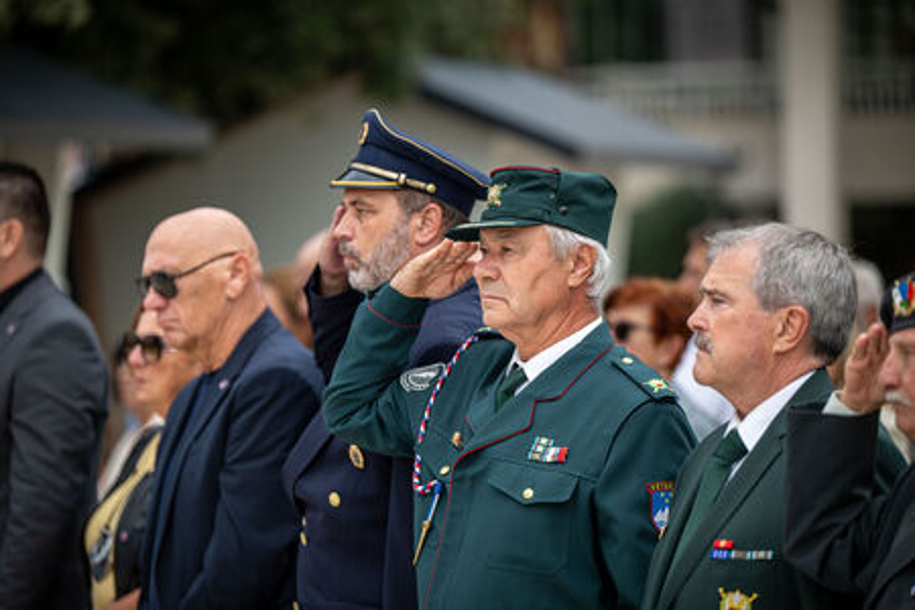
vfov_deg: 7.8
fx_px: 4448
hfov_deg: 11.7
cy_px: 305
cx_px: 458
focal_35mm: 175
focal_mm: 175
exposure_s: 1/400
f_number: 3.2
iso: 64
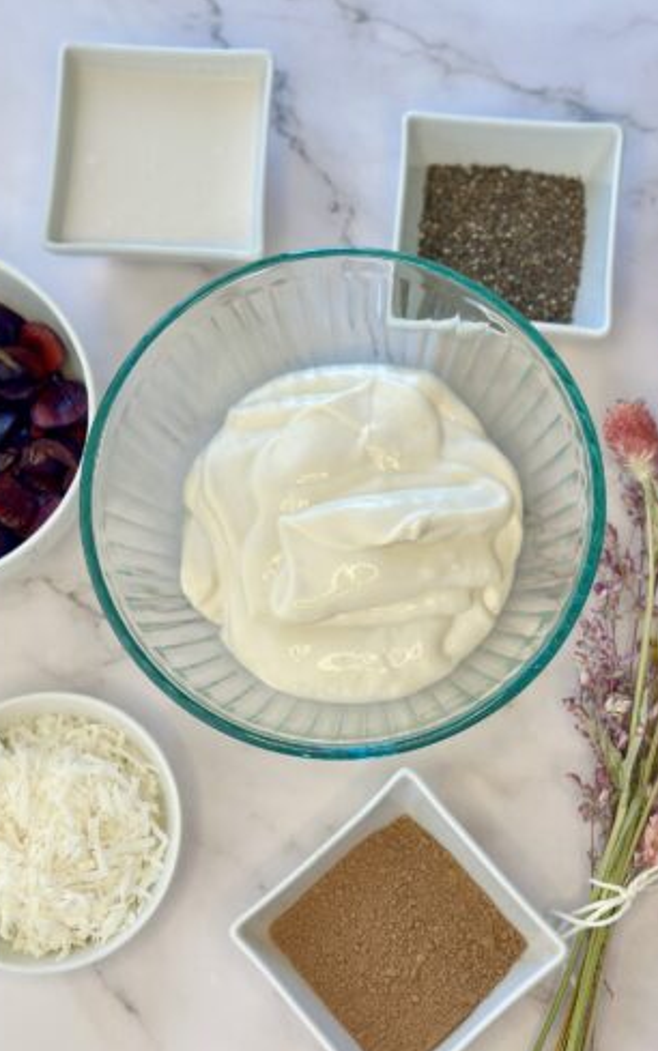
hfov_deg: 24.9
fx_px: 1491
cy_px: 529
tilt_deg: -77.6
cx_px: 373
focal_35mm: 52
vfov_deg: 38.9
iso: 100
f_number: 1.78
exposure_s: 1/172
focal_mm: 6.86
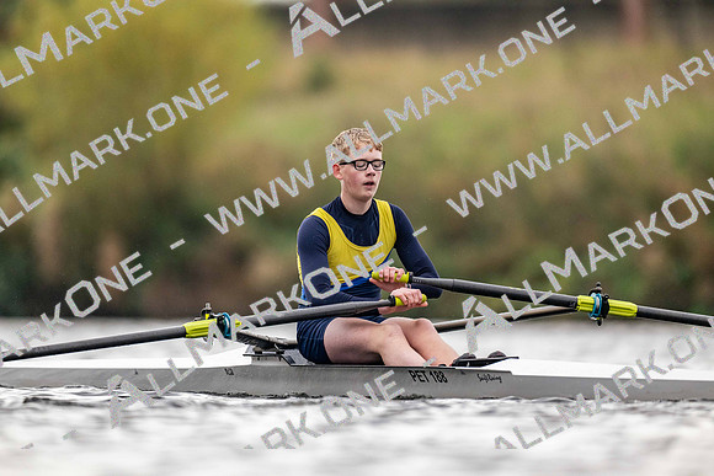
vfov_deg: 2.3
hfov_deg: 3.4
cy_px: 238
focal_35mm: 600
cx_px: 357
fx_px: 11902
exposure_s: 1/2500
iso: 2800
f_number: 4
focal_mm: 600
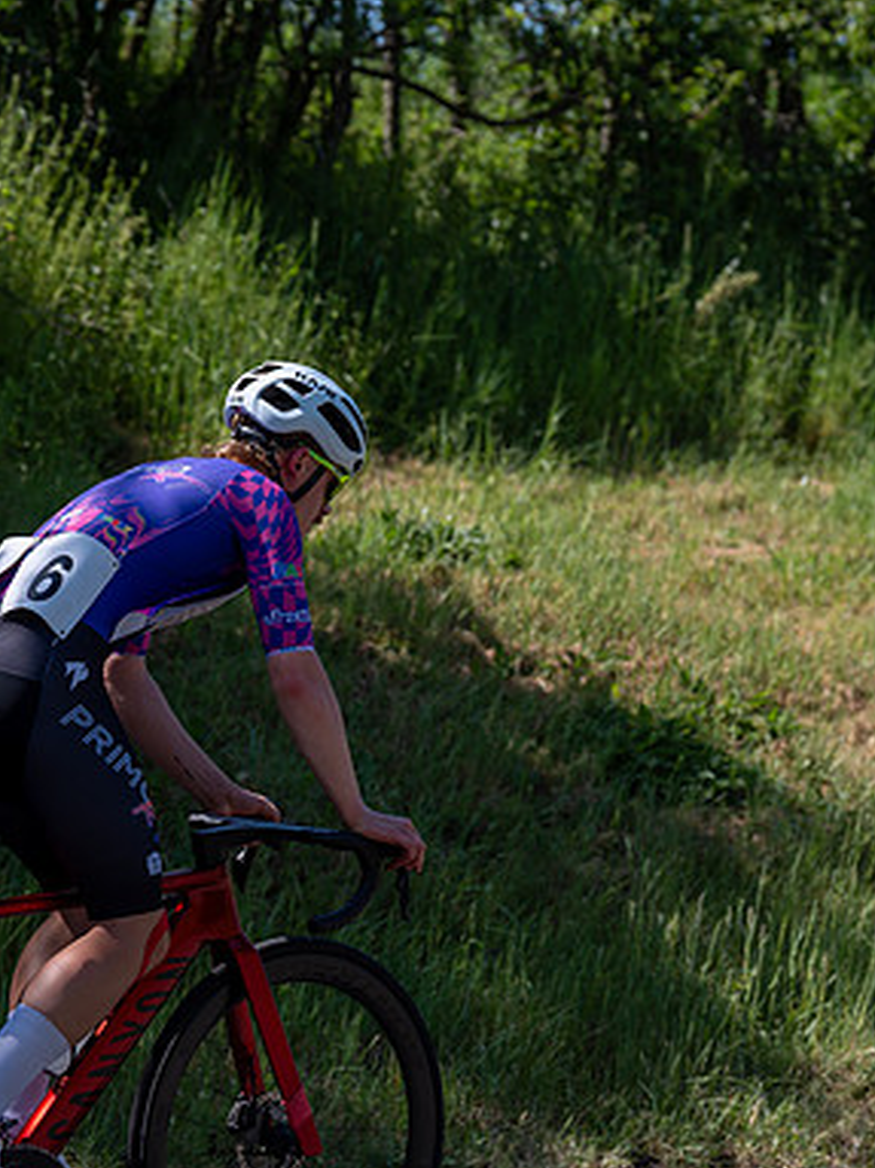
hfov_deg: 9.7
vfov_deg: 12.9
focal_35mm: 153
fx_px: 5159
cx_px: 174
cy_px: 587
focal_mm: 105
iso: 100
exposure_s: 1/1000
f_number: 4.5
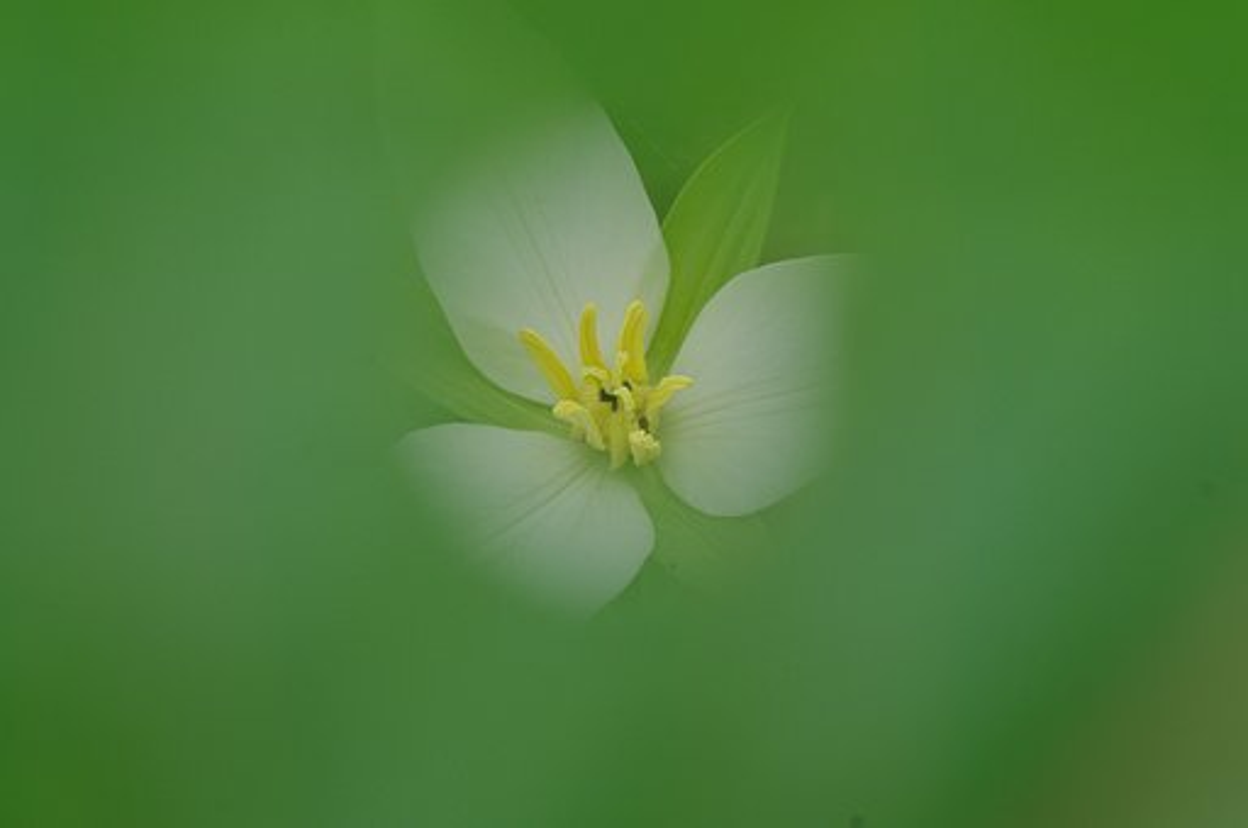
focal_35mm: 135
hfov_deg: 15.2
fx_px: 4674
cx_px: 624
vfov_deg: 10.1
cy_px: 414
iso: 400
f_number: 6.3
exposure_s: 1/100
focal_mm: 90
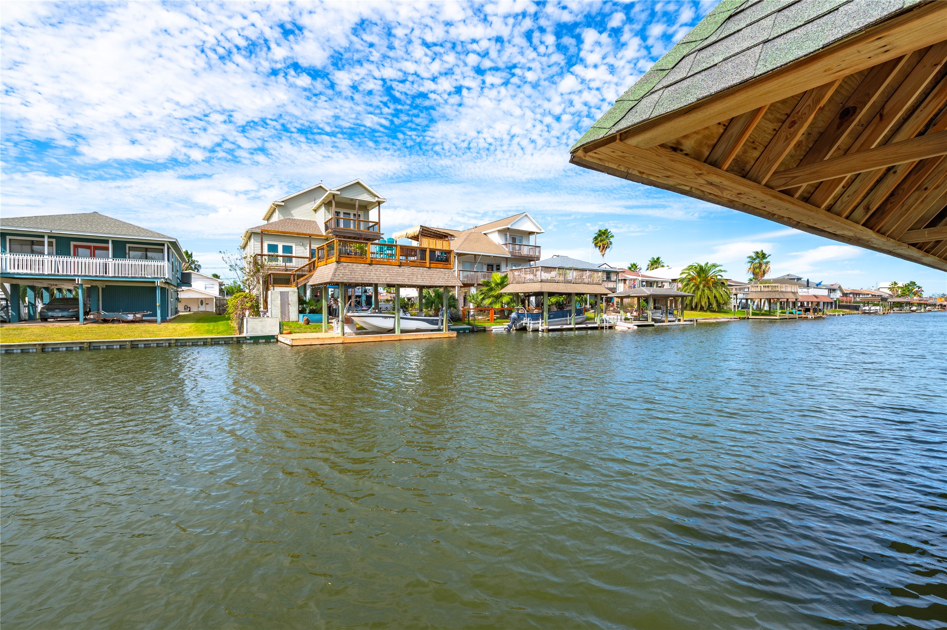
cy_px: 315
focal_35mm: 15
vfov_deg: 77.2
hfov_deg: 100.4
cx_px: 474
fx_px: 394
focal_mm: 15
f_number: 14
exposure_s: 1/125
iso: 125
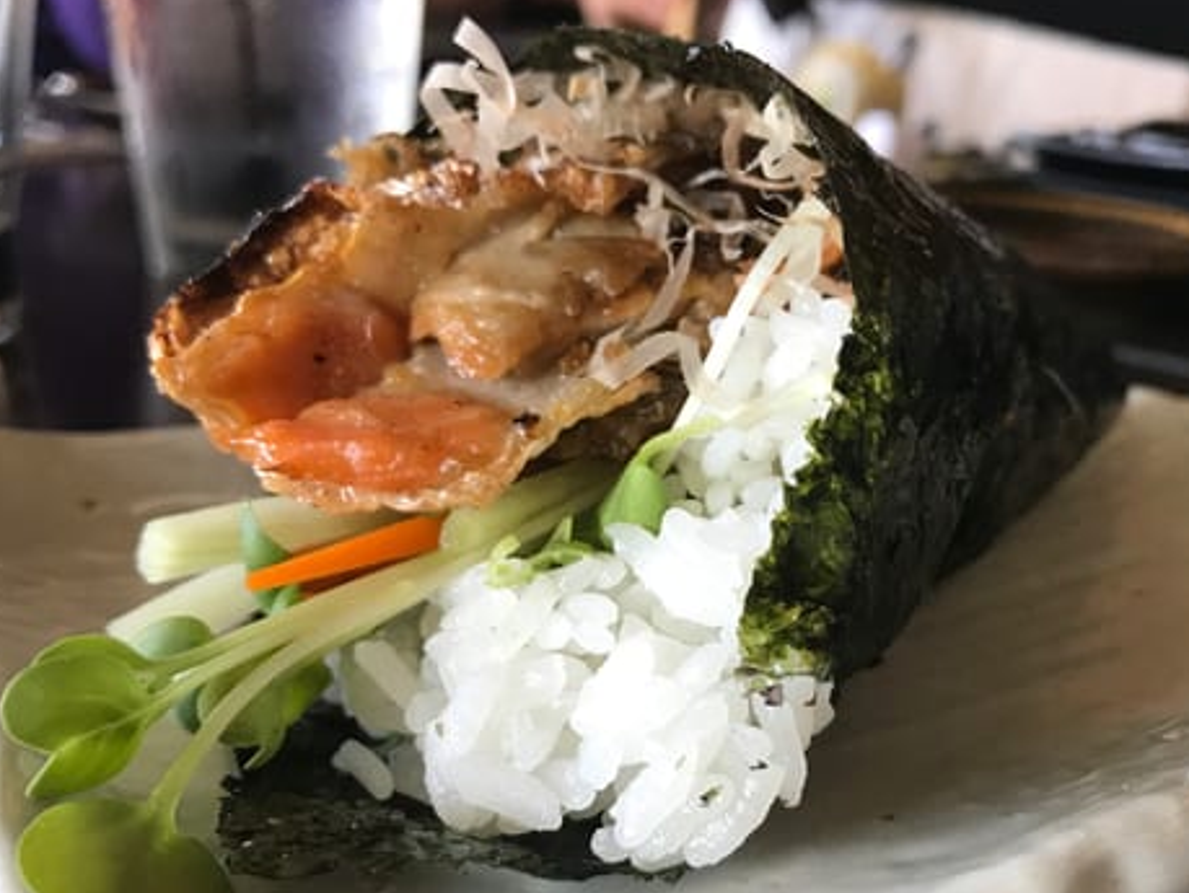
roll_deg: -1.6
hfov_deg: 47.5
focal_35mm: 39
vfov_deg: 36.6
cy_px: 564
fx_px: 1341
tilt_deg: -21.4
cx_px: 728
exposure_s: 1/30
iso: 40
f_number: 1.8
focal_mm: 3.99
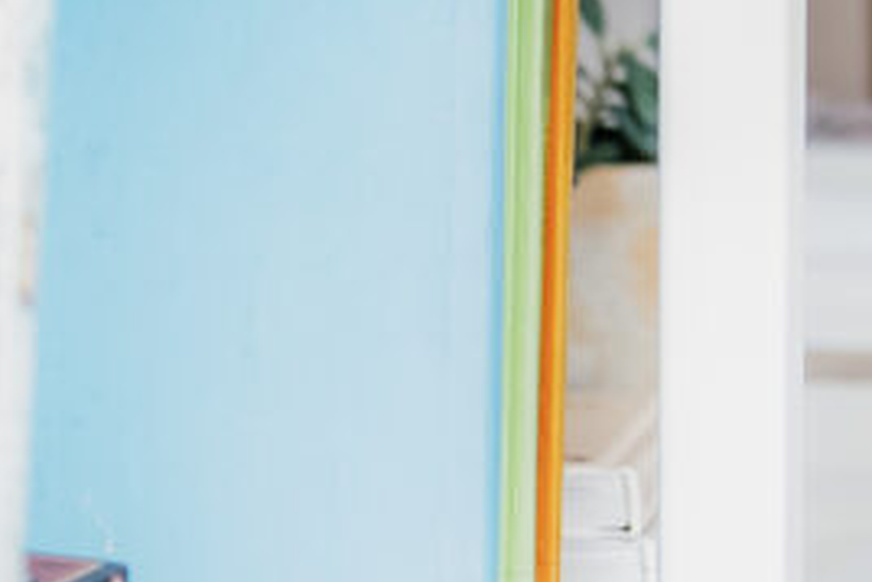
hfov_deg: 8.5
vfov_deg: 5.7
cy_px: -501
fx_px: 5744
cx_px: 1315
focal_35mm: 237
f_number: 2
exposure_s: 1/125
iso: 200
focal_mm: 35
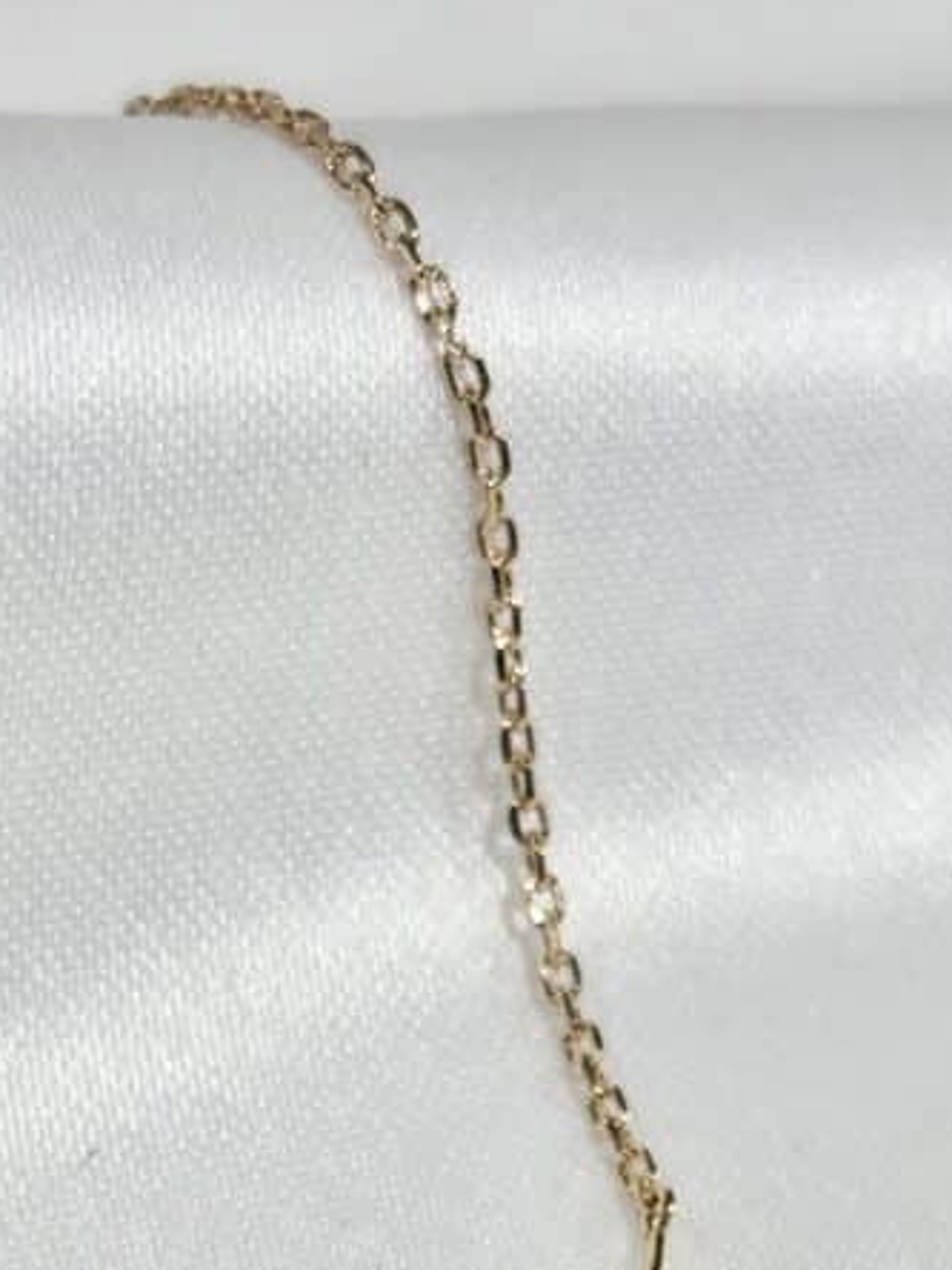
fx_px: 4400
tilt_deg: -42.2
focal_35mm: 120
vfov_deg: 15.9
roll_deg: +0.2
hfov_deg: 12.3
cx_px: 443
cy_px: 1450
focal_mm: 5.96
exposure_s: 1/334
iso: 32
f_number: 1.6
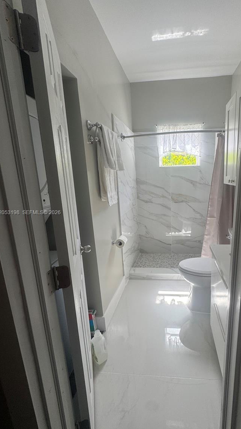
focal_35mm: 16
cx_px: 160
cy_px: 213
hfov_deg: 65.3
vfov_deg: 99.4
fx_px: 182
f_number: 2.2
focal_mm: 2.22
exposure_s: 1/99
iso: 50
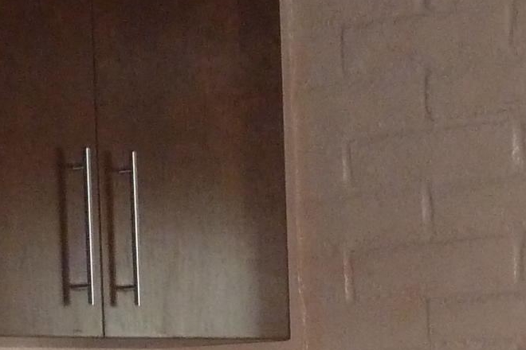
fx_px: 2557
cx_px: 300
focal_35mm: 175
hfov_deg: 11.7
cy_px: 721
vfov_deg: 7.5
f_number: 3.6
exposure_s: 1/25
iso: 400
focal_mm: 6.1
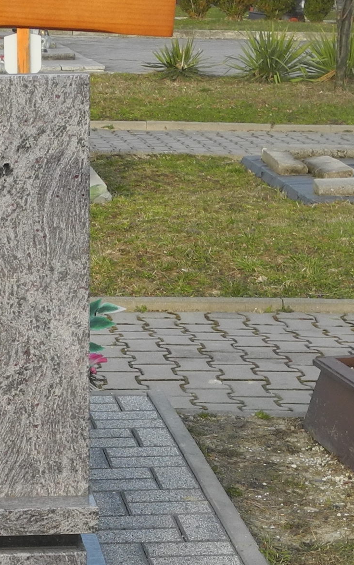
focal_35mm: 115
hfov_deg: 11.2
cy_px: 521
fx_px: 1775
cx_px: -75
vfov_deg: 17.8
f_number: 3.2
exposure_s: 1/400
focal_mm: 7.4
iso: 100
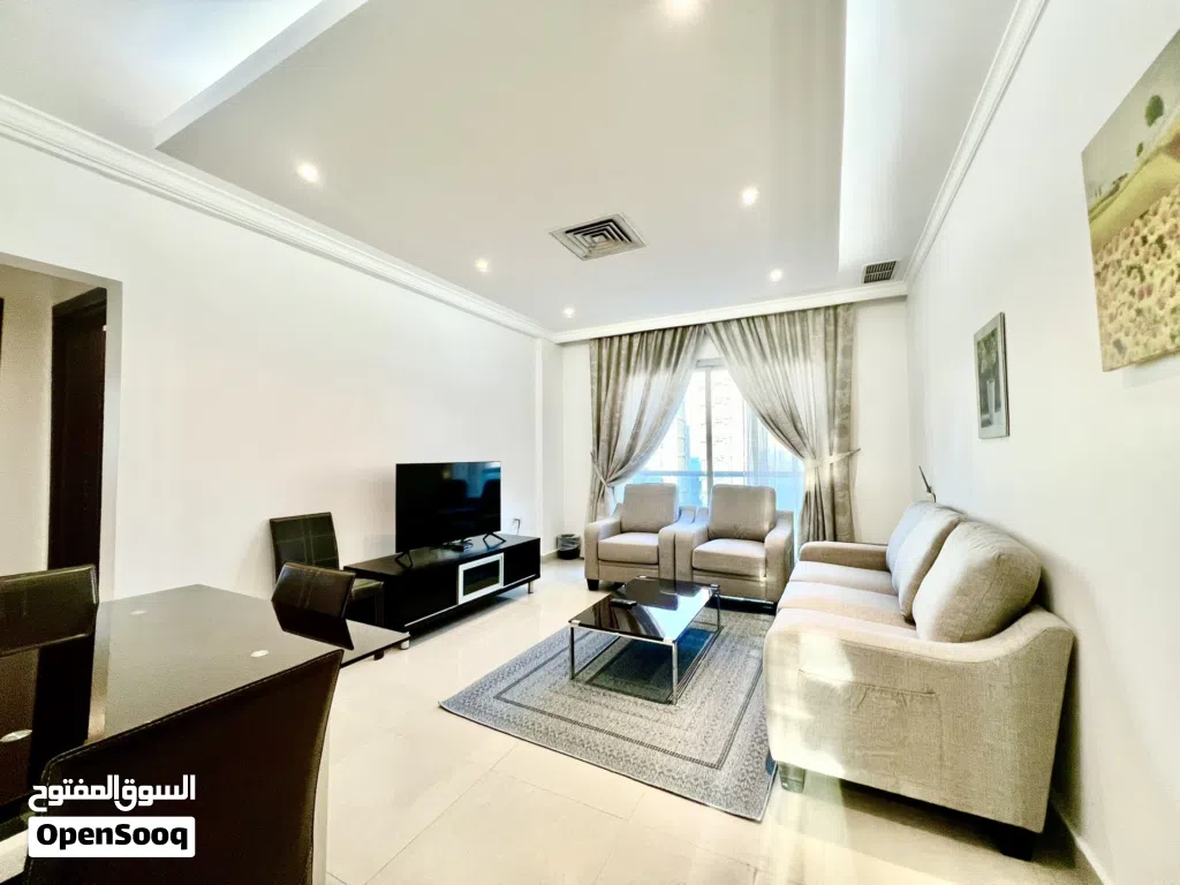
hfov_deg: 106.2
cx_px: 590
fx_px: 443
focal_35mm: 13
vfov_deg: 89.9
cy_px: 442
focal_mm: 1.57
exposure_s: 1/100
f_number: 1.8
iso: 125
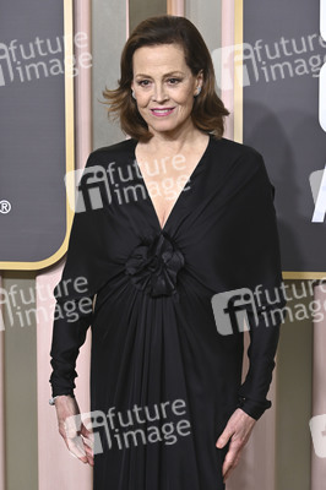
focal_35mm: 115
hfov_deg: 11.9
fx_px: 1565
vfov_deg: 17.8
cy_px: 245
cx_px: 163
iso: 320
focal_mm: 115
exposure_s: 1/200
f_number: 8
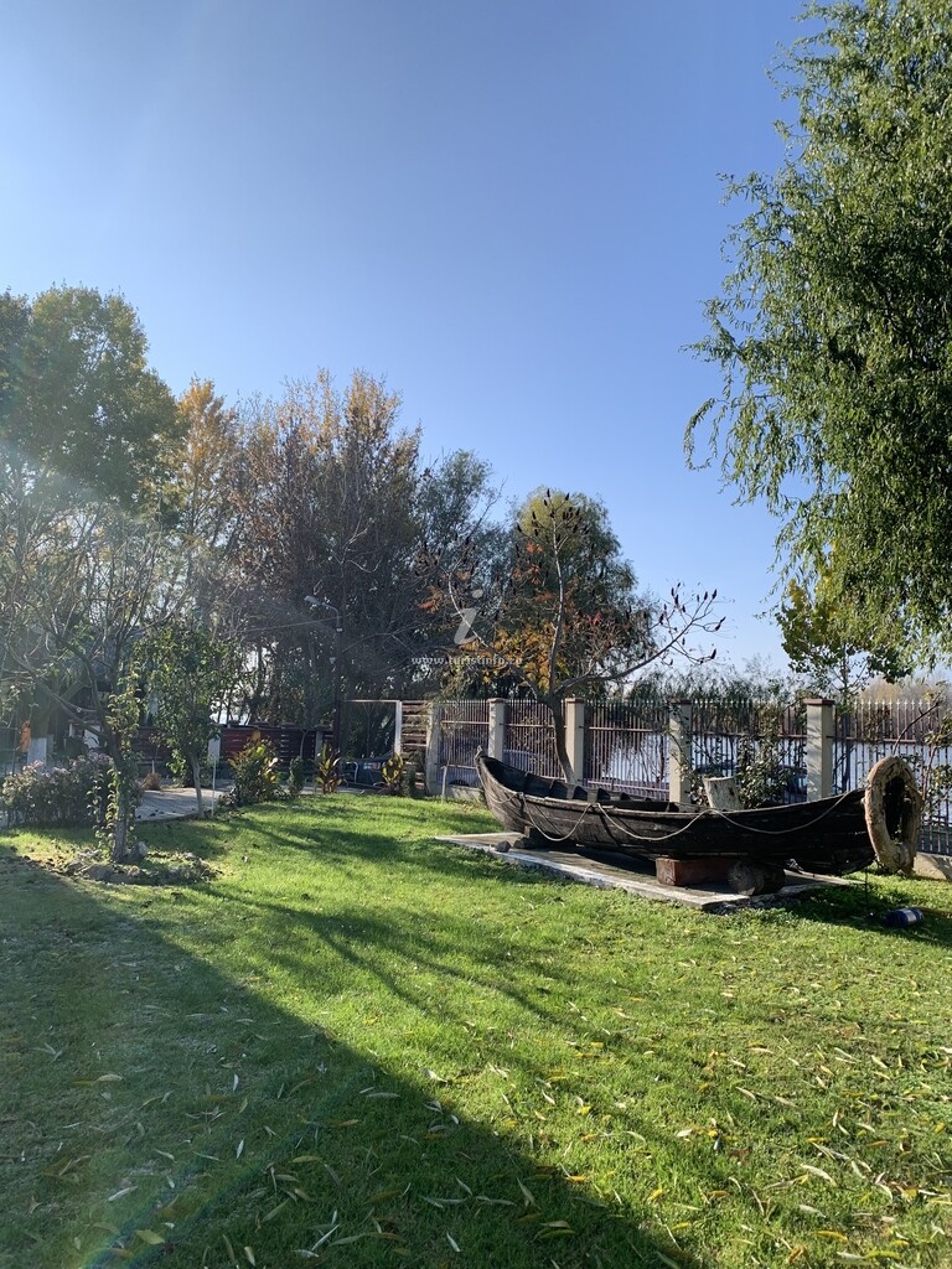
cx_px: 476
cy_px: 634
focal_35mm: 26
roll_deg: -1.3
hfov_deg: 53.1
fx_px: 953
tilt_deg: +4.9
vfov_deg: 67.3
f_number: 1.8
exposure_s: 1/587
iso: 25
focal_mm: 4.25
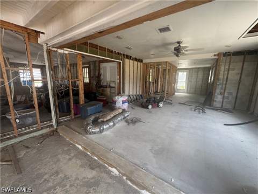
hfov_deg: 102.1
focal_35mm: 14
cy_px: 97
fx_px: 104
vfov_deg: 85.7
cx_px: 129
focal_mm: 2.22
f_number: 2.2
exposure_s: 1/99
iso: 80
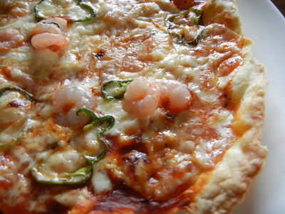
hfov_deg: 60.0
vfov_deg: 46.8
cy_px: 107
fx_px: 247
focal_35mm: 30
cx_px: 142
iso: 400
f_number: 3.5
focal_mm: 5.4
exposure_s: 1/13.1
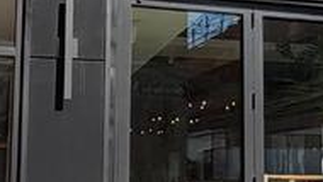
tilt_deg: +8.9
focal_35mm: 82
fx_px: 703
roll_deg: -0.5
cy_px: 82
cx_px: 196
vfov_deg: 14.8
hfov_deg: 25.8
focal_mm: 2.22
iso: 20
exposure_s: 1/770
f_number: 2.2
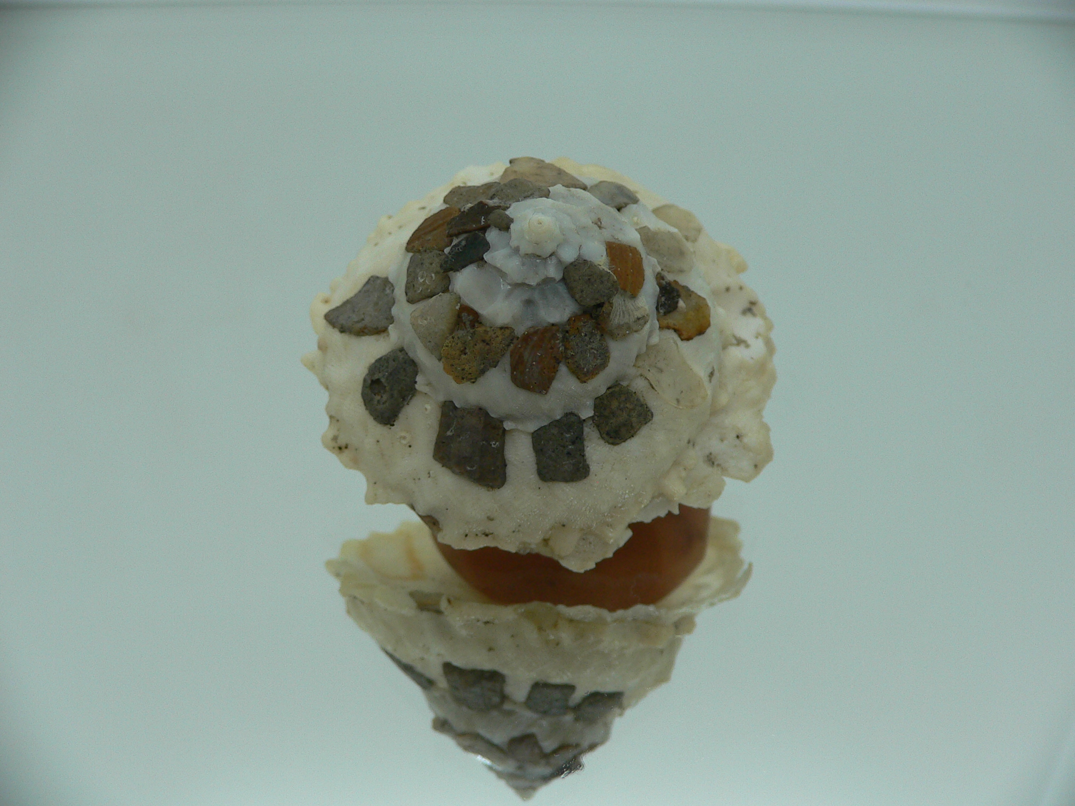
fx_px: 1087
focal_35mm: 35
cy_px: 403
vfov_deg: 40.7
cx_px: 538
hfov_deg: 52.6
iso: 100
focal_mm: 4.6
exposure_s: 1/60
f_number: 2.8
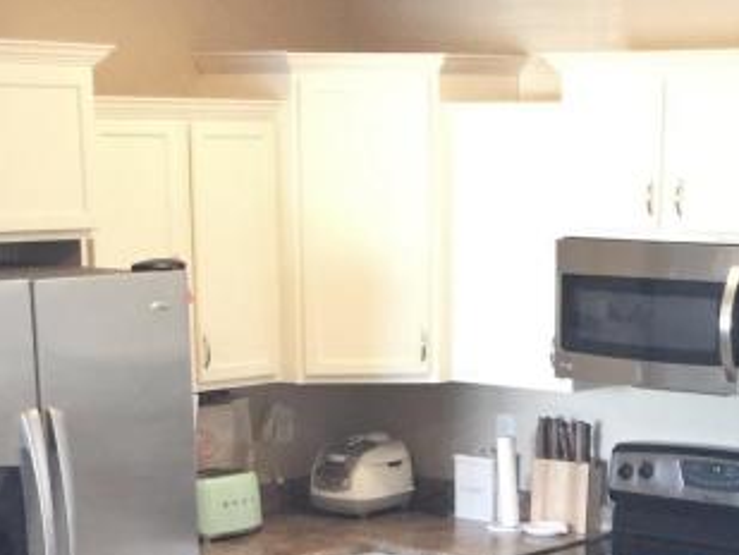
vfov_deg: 14.6
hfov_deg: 20.4
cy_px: 763
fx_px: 2050
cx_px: 478
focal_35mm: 96
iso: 100
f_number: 2.2
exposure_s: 1/15
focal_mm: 4.15
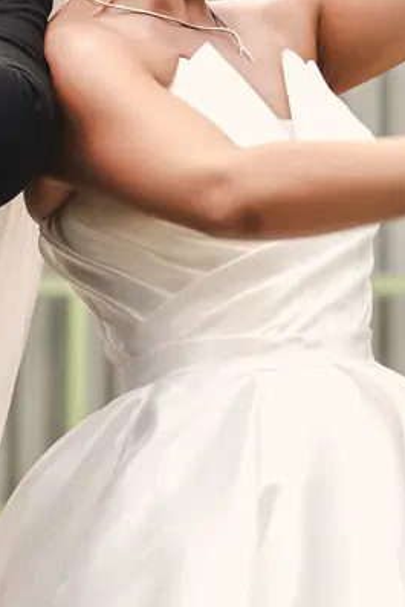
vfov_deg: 6.9
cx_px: -24
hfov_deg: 4.6
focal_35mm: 300
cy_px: 211
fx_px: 5058
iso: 160
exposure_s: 1/250
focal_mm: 85
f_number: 2.8
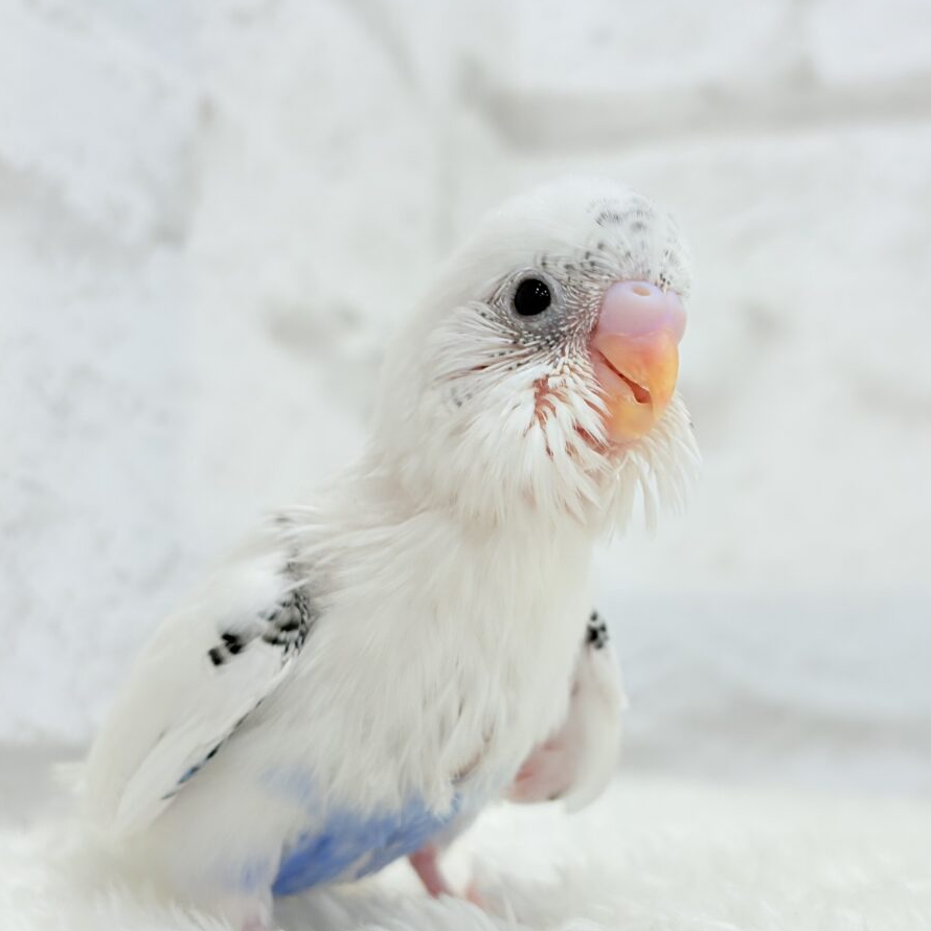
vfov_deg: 27.7
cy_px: 466
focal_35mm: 62
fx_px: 1887
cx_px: 524
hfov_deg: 27.7
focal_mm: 5.96
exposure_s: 1/100
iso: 50
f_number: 1.6
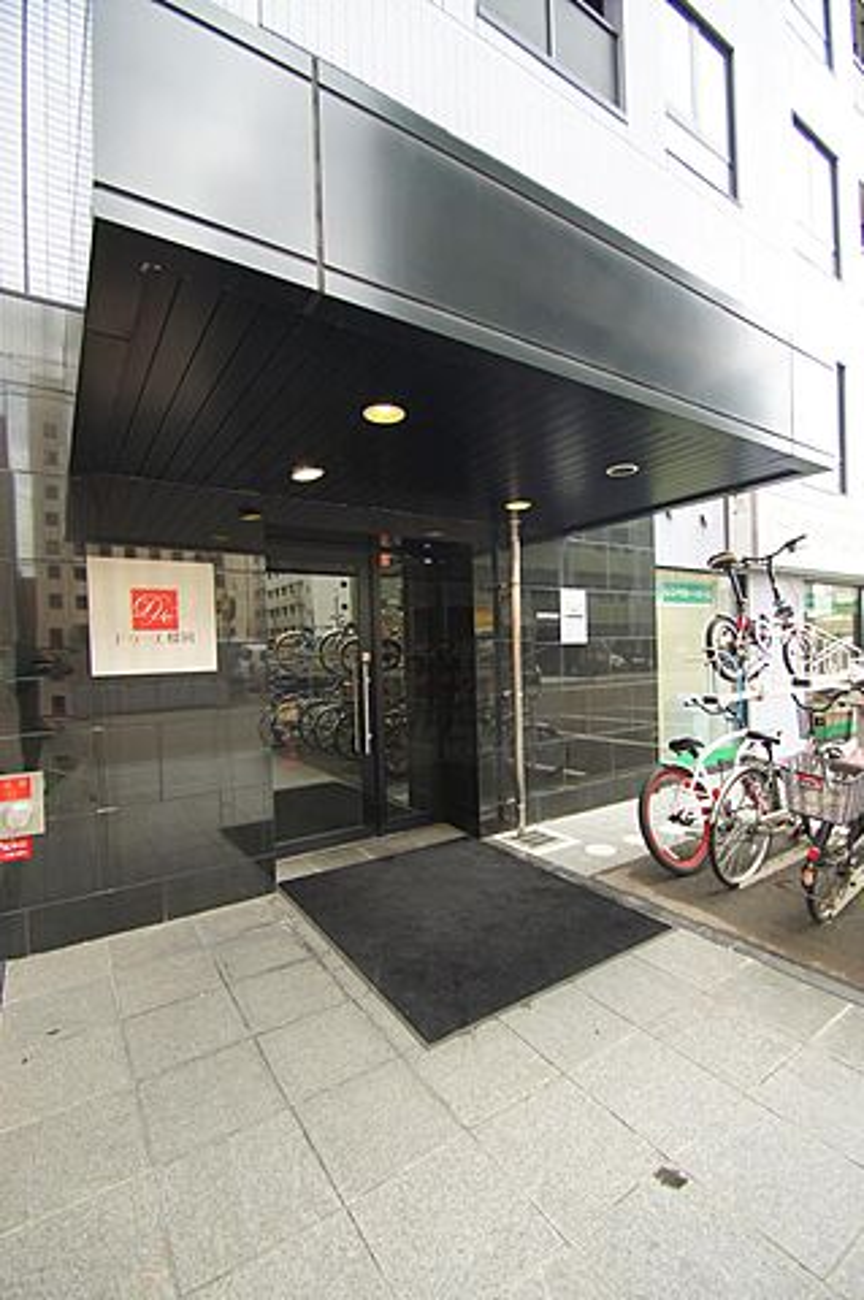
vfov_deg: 100.4
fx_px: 541
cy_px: 650
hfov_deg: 77.2
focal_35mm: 15
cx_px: 432
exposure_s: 1/30
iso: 100
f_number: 3.5
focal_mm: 10
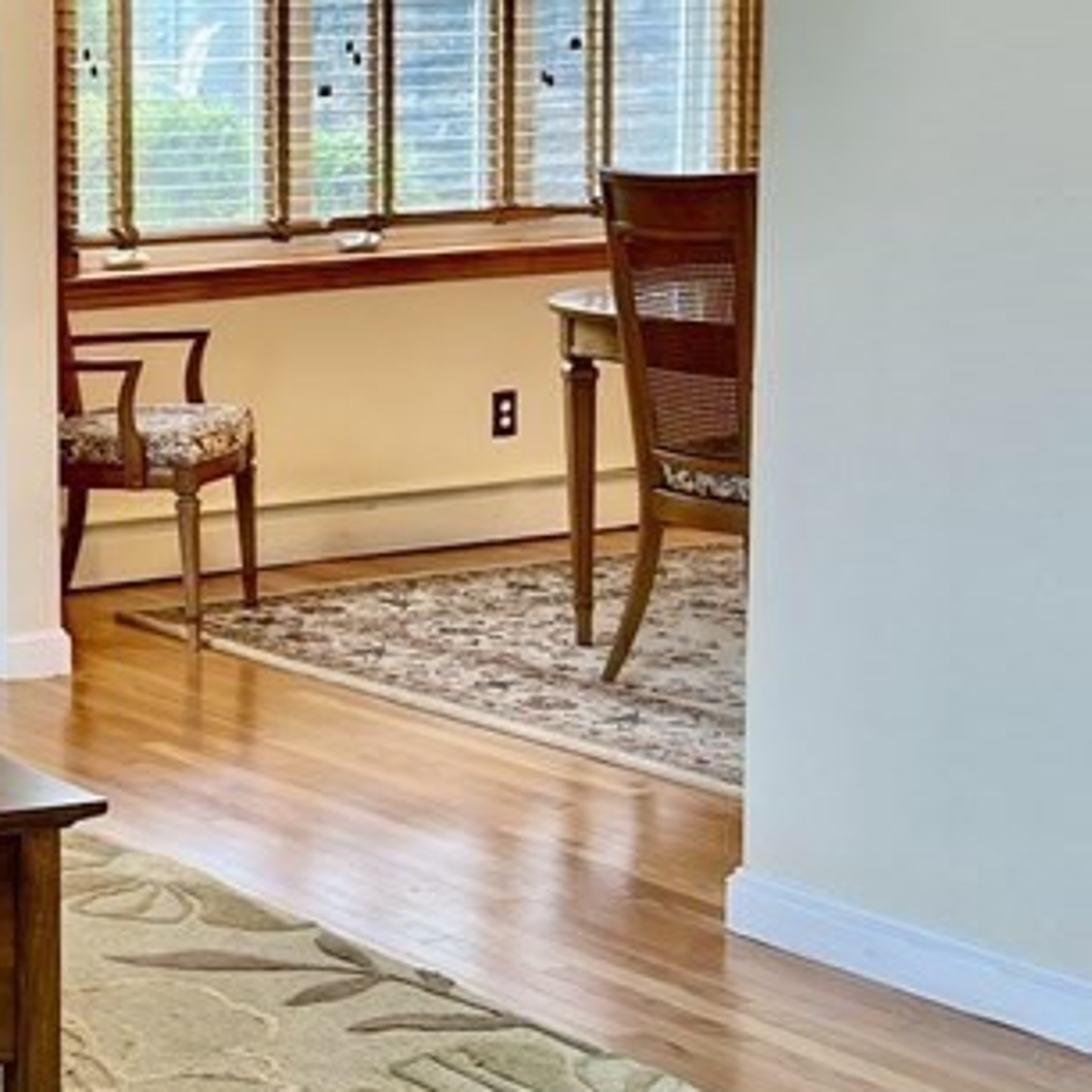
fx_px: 2748
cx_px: -621
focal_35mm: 77
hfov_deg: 19.2
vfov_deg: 22.4
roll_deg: +1.8
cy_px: 396
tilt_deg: -7.5
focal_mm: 5.7
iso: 80
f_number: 1.5
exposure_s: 1/60
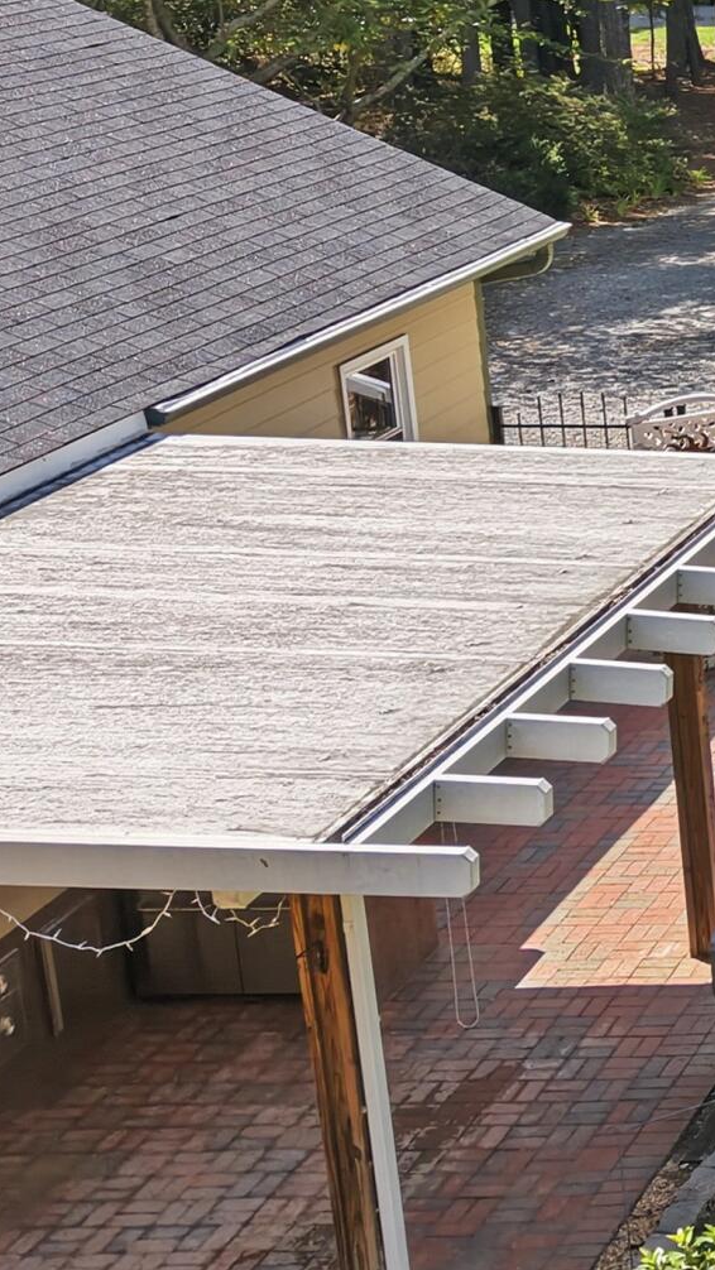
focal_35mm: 78
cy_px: 288
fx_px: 2629
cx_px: 1745
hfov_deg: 12.2
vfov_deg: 26.8
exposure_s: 1/800
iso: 100
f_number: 1.8
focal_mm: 8.7
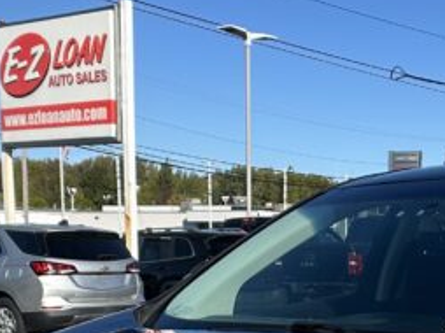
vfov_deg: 13.5
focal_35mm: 105
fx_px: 1349
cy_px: 452
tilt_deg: -13.2
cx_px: 314
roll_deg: +0.2
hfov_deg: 18.7
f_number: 1.5
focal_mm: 5.7
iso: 50
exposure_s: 1/3460
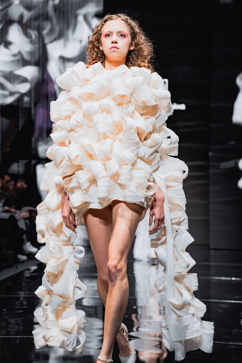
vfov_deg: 27.0
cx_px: 121
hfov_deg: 18.2
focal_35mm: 75
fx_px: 756
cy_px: 182
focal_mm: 75
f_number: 4
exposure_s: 1/250
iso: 3200
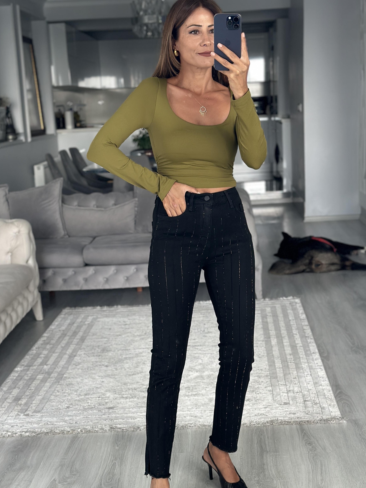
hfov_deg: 23.6
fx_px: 874
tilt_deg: -20.0
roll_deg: +2.8
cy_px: 280
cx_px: 202
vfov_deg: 31.2
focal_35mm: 62
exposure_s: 1/67
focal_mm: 6.86
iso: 125
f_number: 1.78
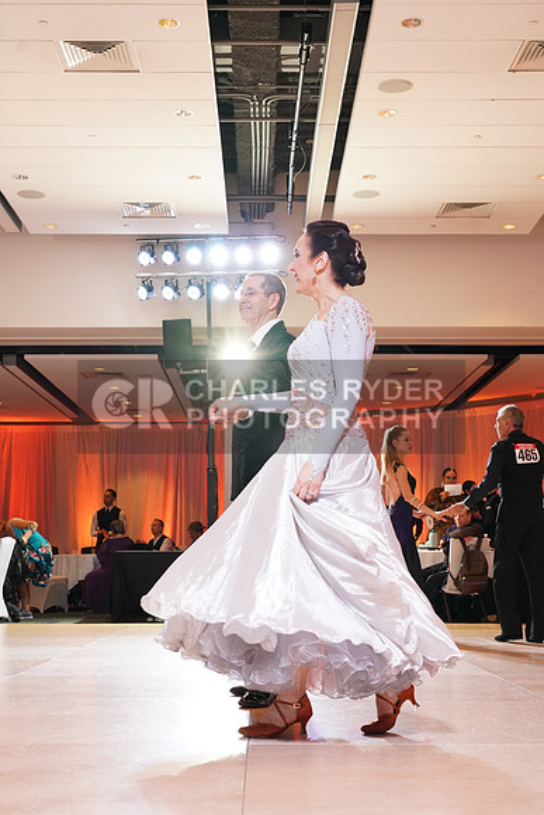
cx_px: 272
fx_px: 1155
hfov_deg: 26.5
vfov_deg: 38.9
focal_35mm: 51
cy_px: 408
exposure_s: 1/200
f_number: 5.6
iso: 2000
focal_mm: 51
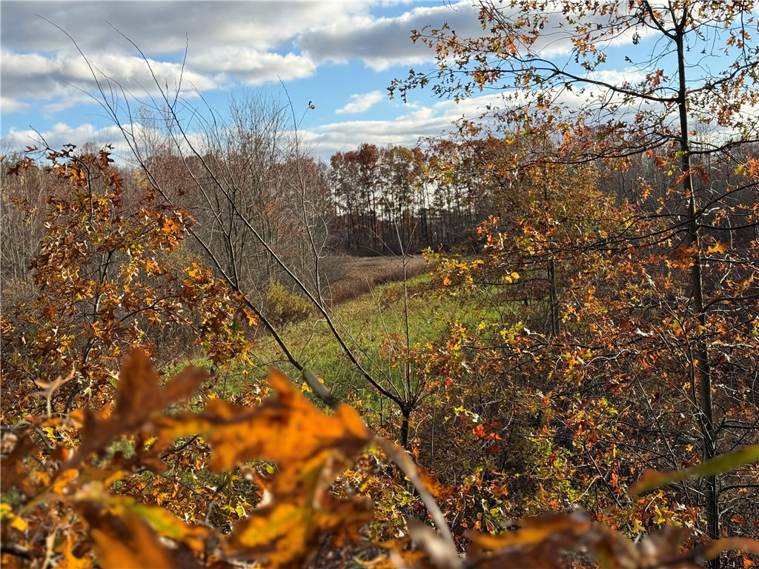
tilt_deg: -2.8
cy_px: 284
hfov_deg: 39.7
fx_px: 1052
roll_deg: +4.8
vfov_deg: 30.3
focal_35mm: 48
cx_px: 380
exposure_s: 1/1795
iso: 80
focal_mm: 6.76
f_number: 1.78
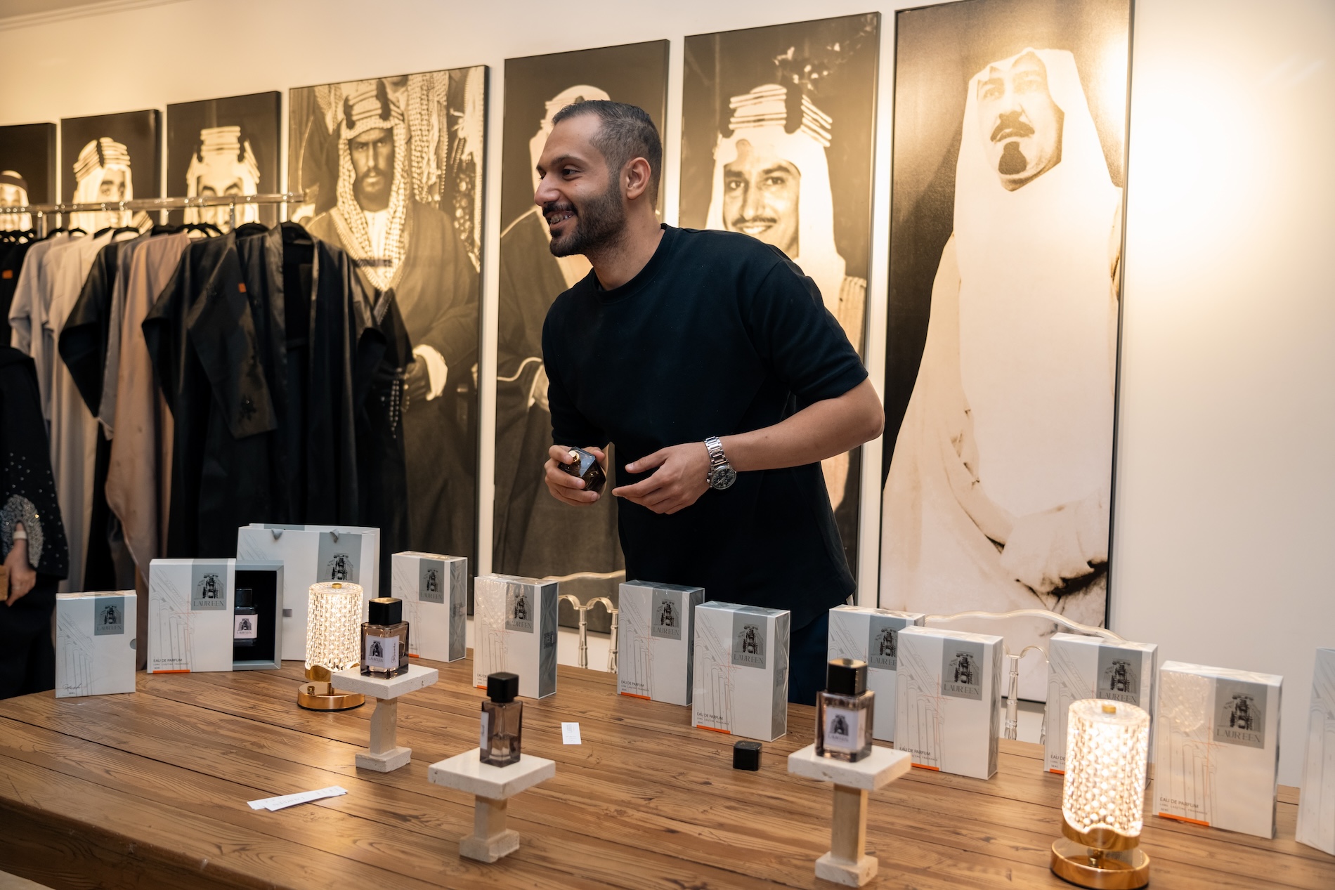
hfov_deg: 58.7
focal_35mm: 32
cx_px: 668
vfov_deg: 41.1
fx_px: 1187
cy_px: 445
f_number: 4
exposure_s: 1/125
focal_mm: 32
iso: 1000
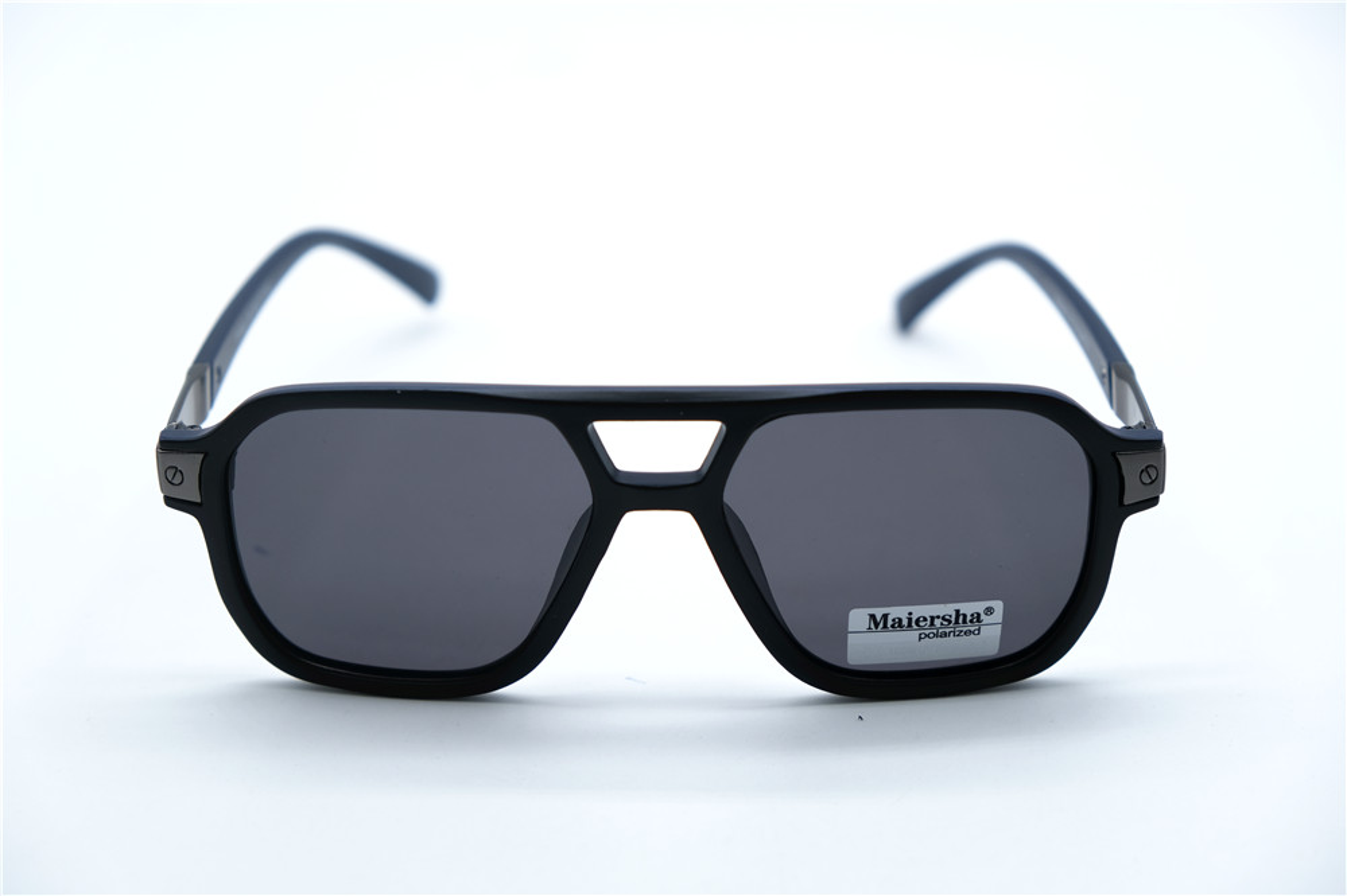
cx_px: 674
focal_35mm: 79
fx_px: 2955
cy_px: 448
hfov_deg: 25.7
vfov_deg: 17.3
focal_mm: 52.7
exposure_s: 1/220
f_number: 5
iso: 160
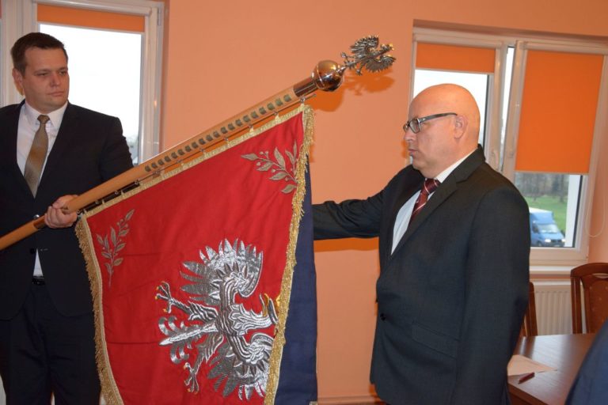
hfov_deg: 43.6
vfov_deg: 29.9
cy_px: 202
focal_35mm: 45
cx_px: 304
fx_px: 760
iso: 1250
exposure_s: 1/60
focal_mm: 30
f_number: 4.2
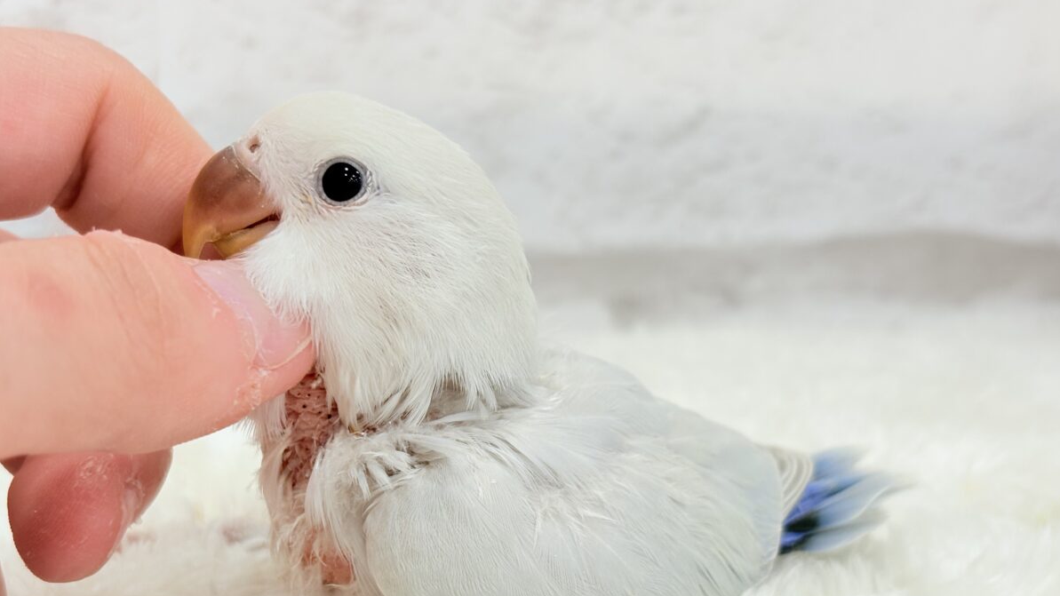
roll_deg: +0.8
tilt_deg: -14.0
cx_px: 532
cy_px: 364
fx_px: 1602
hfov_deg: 36.6
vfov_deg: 21.0
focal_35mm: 57
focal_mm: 5.96
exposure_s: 1/50
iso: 32
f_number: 1.6
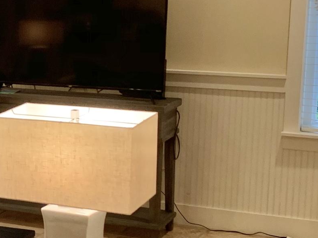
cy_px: 141
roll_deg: -0.4
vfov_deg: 14.9
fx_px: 909
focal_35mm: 99
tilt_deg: -10.4
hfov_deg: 18.9
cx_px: -42
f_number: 1.8
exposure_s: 1/60
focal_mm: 4.25
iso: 200
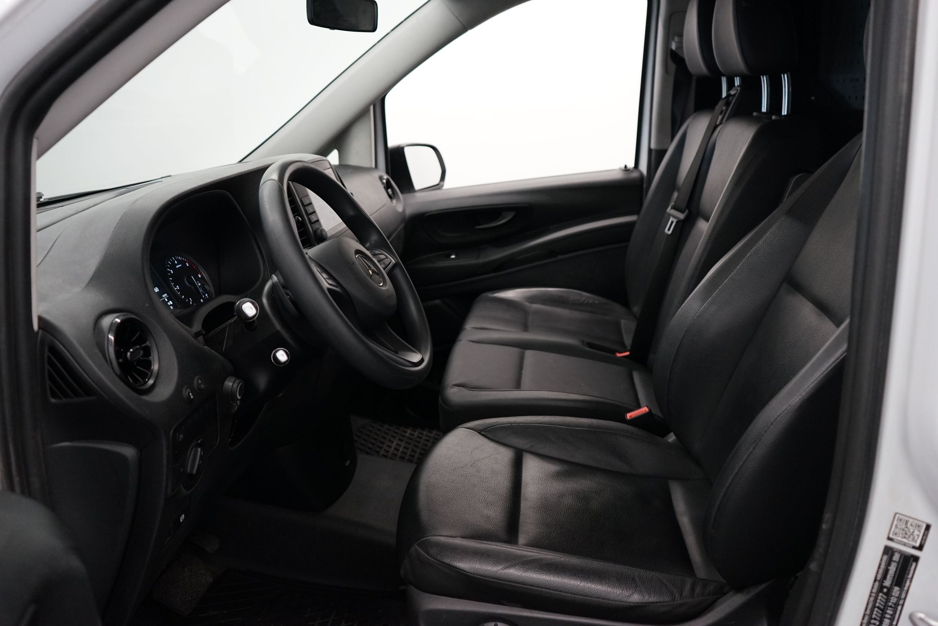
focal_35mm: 28
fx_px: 730
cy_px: 313
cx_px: 469
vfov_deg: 46.4
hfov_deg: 65.5
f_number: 3.5
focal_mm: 28
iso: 2000
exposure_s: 1/160
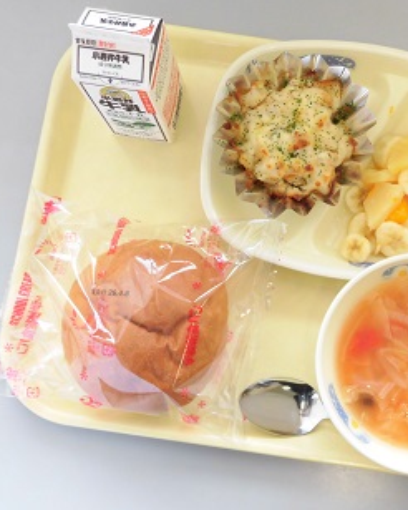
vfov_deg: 37.3
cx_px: 290
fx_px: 754
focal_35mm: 50
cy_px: 254
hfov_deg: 29.9
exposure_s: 1/60
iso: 200
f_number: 3.7
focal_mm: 6.77
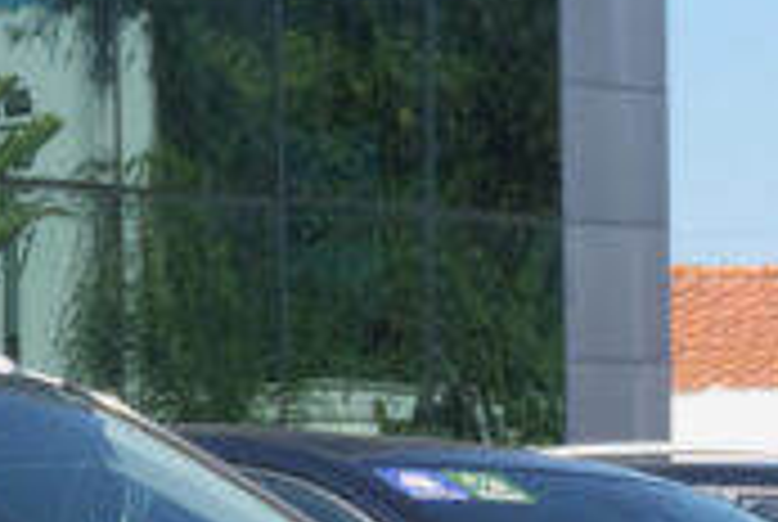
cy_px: 817
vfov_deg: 4.3
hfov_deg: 6.0
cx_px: 2204
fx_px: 6906
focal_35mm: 319
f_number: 9
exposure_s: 1/180
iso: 160
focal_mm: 36.3
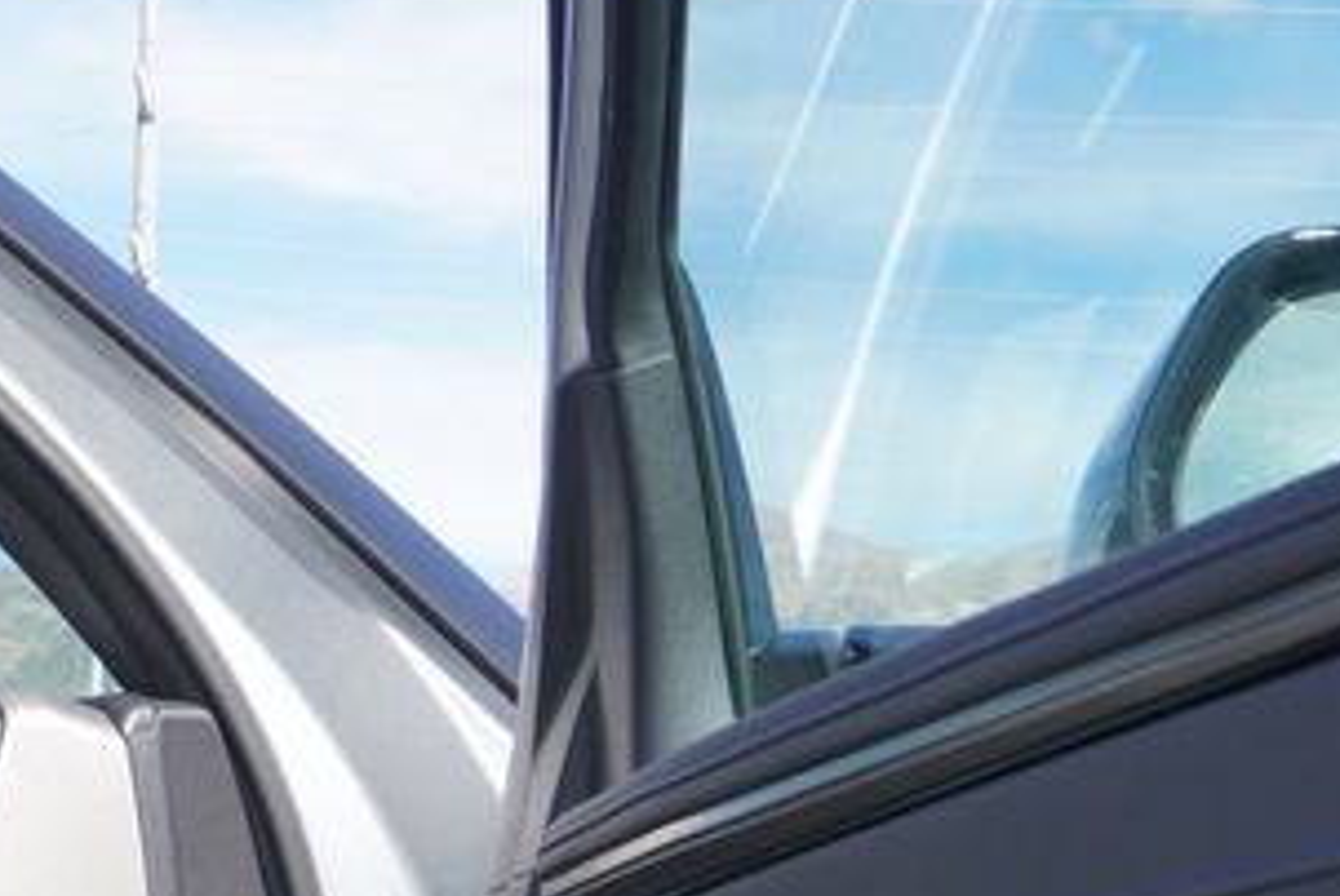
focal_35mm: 107
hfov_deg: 17.4
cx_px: -617
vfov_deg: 12.6
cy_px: 1025
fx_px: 3975
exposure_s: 1/160
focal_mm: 21
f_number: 6.3
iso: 100
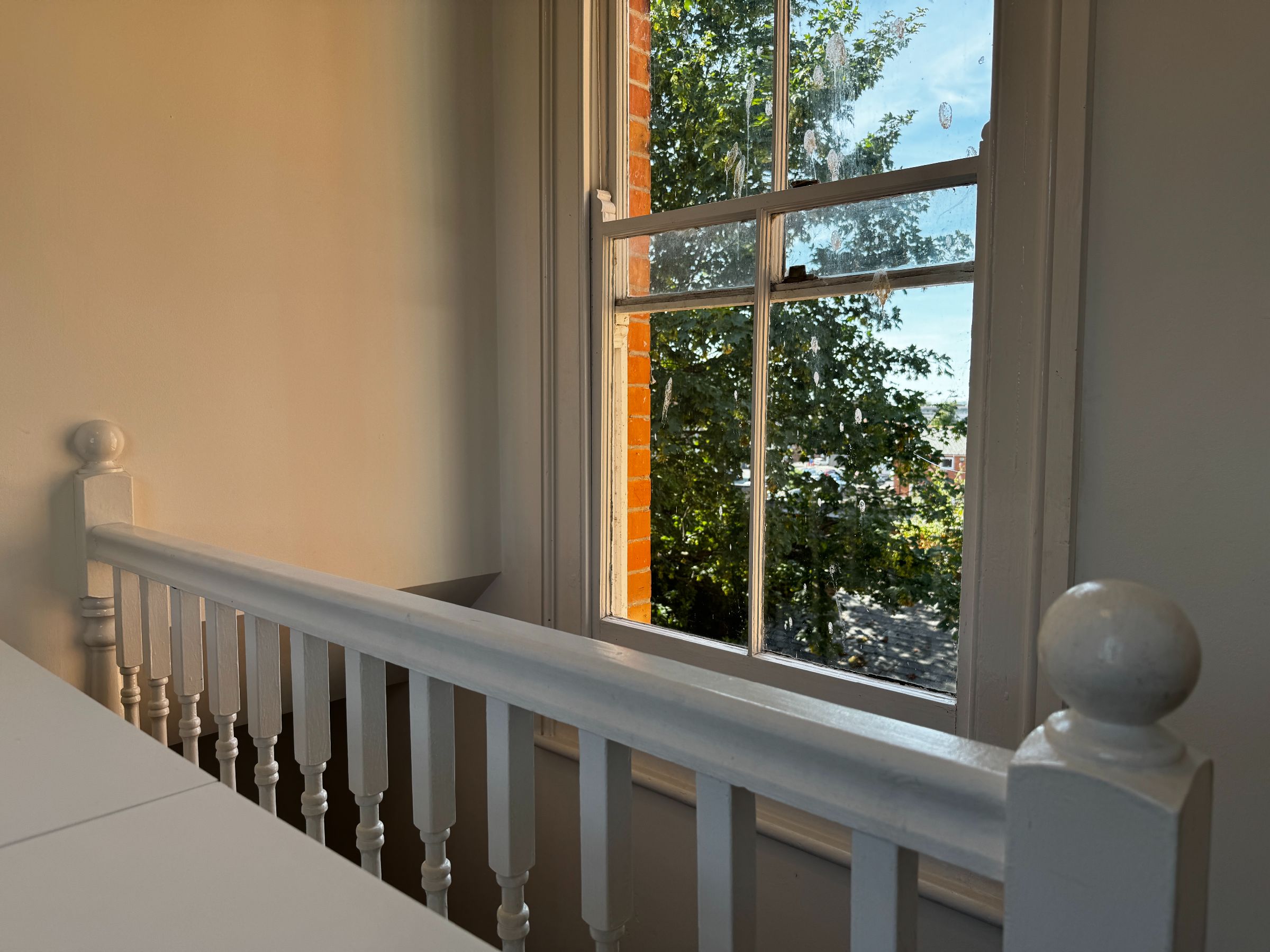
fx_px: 881
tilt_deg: -3.6
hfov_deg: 71.6
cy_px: 476
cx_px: 635
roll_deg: -0.6
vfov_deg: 56.8
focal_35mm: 24
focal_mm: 6.76
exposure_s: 1/639
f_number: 1.78
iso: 80
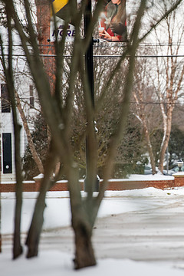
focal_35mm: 322
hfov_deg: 4.3
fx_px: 2468
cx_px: 198
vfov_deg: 6.4
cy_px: 132
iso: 160
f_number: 4
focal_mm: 200
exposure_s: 1/500
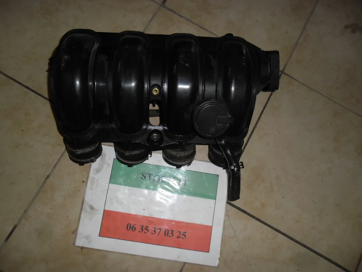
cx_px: 181
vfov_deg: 51.4
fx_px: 282
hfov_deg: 65.3
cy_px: 136
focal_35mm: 27
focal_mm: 4.9
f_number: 3.5
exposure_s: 1/45
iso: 80
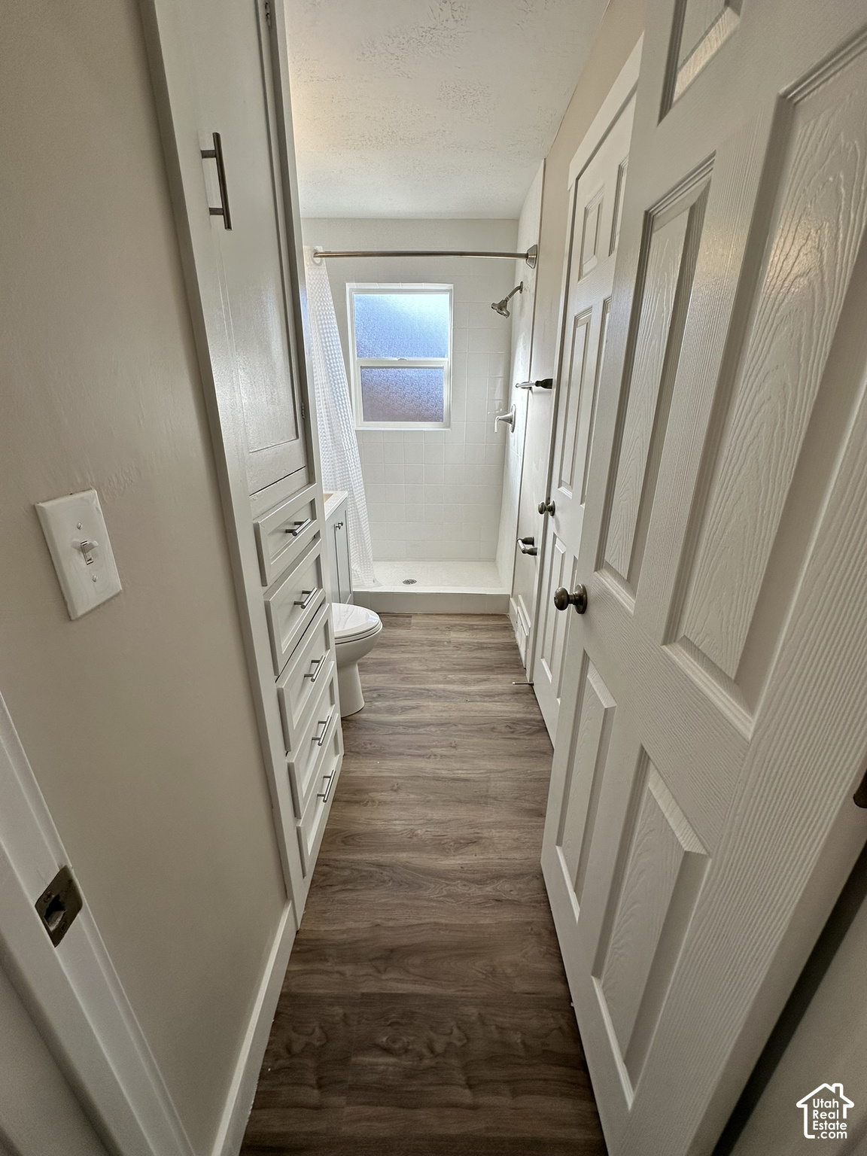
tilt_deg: -20.4
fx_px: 468
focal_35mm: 14
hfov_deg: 85.7
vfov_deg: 102.1
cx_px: 434
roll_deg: +0.7
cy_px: 578
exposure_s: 1/178
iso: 40
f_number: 2.2
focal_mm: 2.22
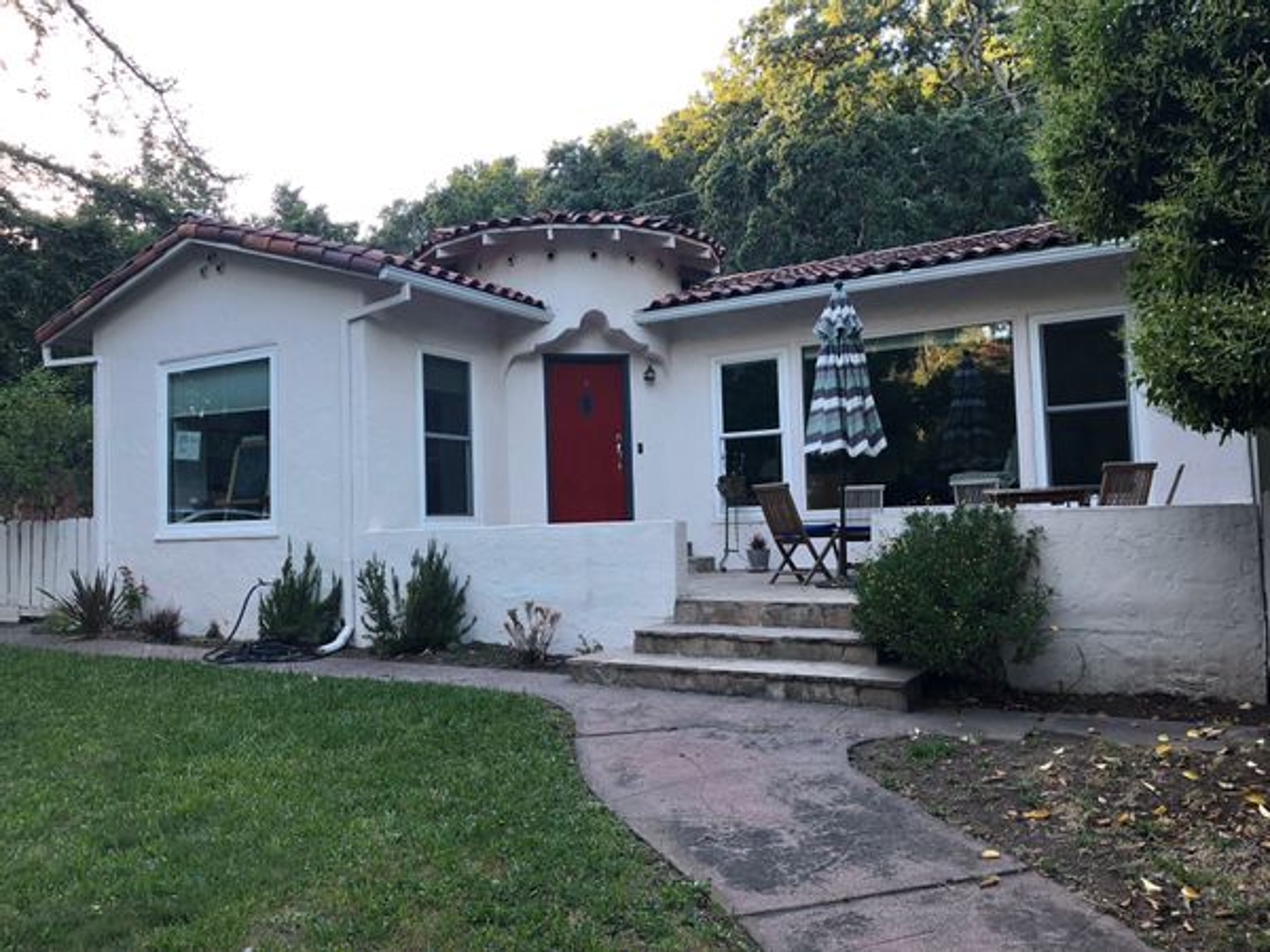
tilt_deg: +3.9
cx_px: 635
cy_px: 476
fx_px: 1027
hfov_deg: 63.4
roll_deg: +2.5
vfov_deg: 49.7
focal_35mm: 28
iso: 50
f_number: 1.8
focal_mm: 3.99
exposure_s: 1/120
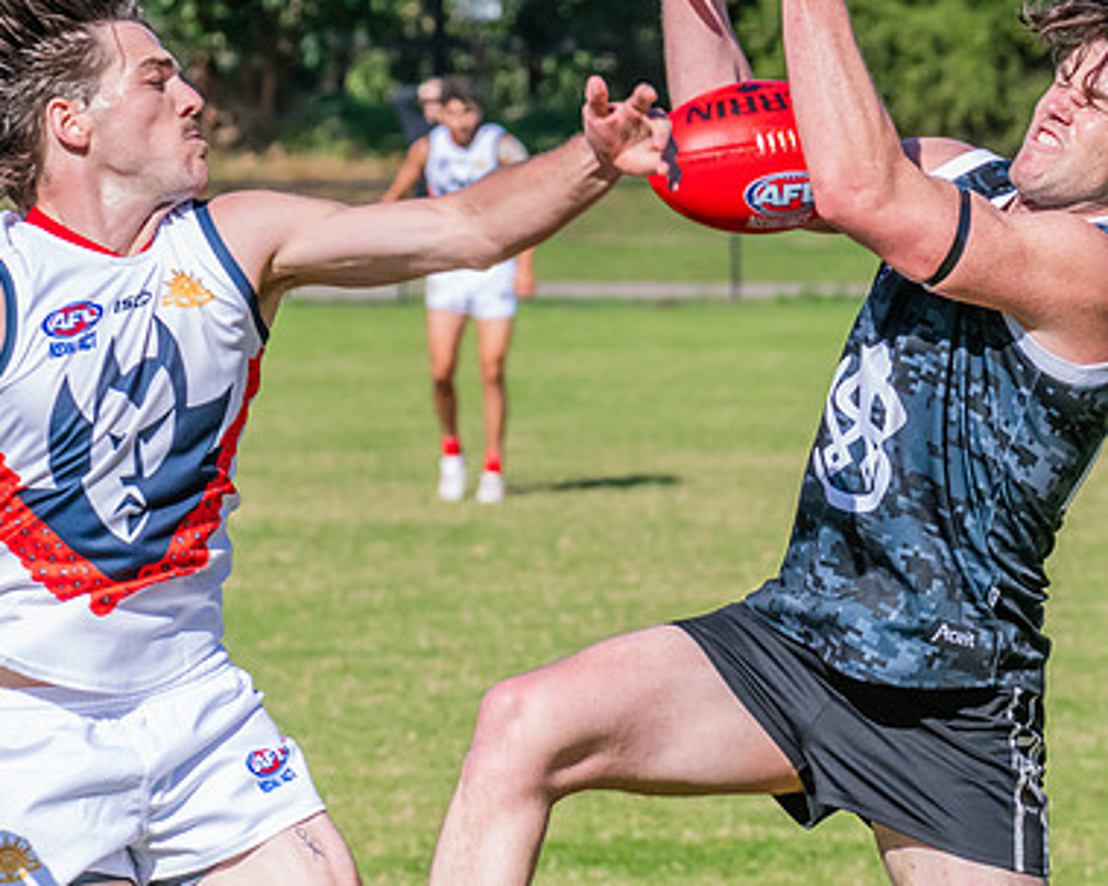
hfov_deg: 4.8
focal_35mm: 402
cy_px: 588
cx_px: 973
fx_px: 13179
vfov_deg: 3.8
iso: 1600
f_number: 13
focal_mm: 240
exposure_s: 1/1600
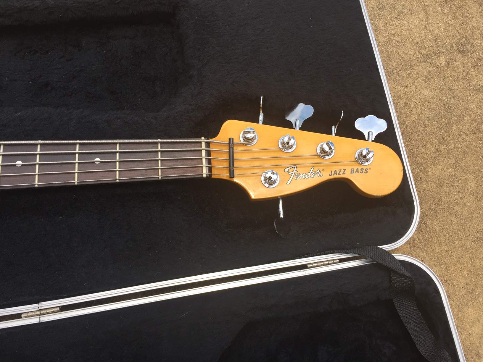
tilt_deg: -73.5
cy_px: 181
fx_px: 405
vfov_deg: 48.2
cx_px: 242
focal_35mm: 29
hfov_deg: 61.7
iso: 32
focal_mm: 4.15
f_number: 2.2
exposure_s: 1/964
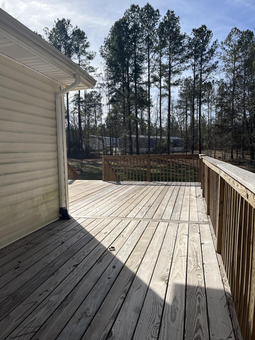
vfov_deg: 67.3
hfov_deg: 53.1
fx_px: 255
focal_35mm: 26
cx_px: 128
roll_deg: +1.4
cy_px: 170
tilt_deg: -5.5
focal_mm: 5.1
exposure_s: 1/5319
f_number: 1.6
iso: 50
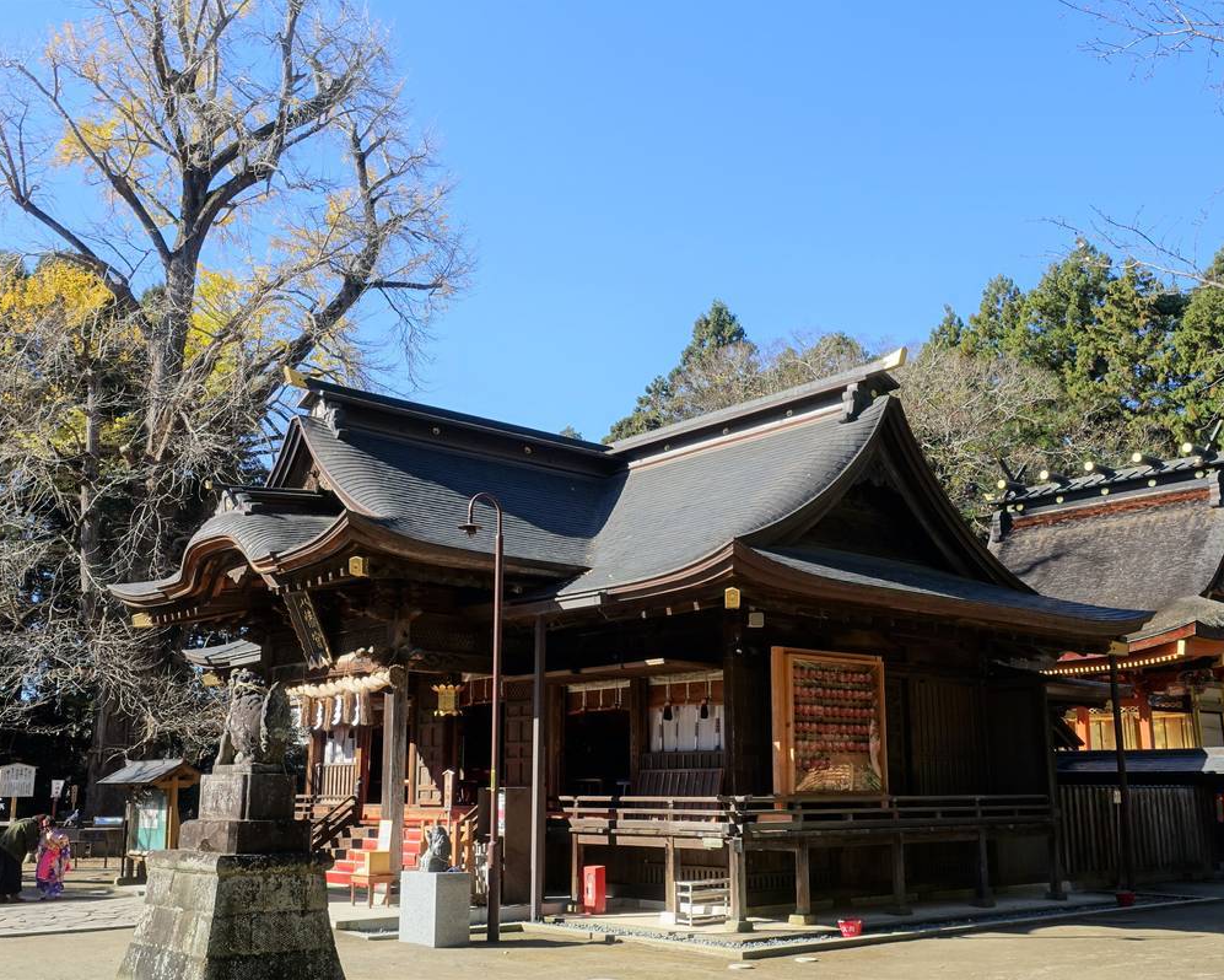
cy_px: 490
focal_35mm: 35
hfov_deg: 51.5
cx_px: 615
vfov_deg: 42.2
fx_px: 1268
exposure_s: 1/400
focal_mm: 11.45
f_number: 4
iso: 125
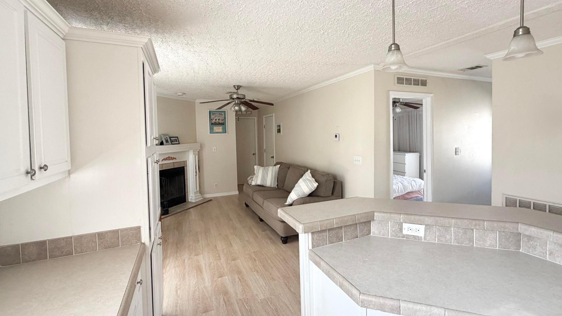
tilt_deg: -3.0
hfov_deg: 92.5
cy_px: 145
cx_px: 301
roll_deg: +0.7
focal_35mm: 18
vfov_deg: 61.0
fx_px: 268
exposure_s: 1/121
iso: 160
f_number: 2.2
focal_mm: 2.22
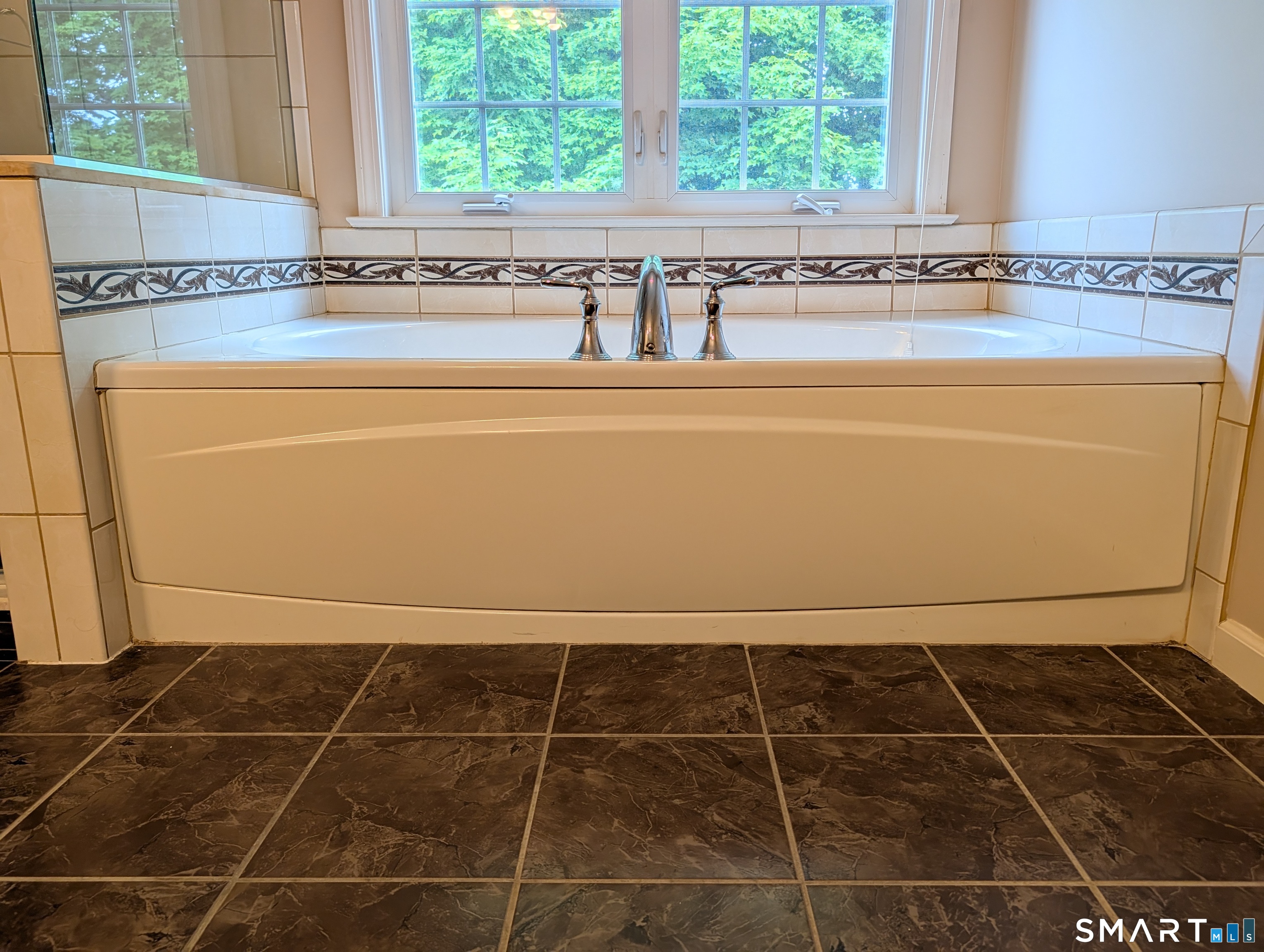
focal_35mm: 24
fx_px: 878
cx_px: 632
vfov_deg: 56.9
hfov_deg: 71.5
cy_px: 476
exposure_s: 1/120
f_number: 1.68
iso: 21
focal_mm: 6.9
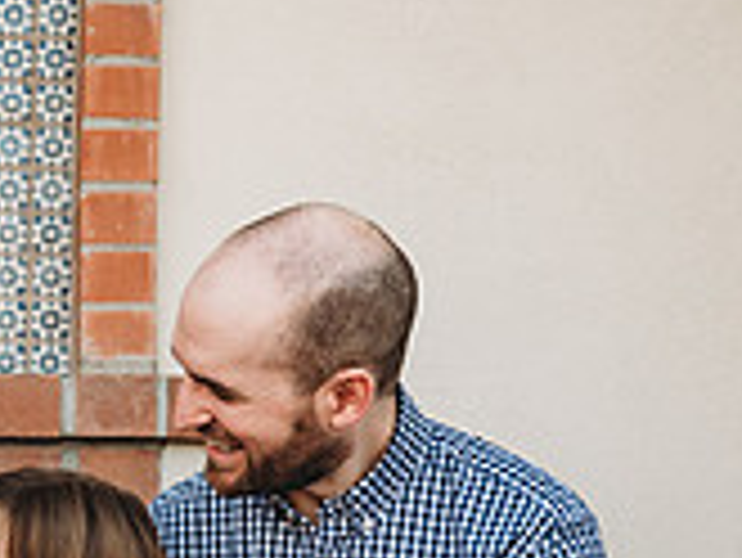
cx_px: -165
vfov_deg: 11.9
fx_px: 2617
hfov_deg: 15.5
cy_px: 654
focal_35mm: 122
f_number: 3.5
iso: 1000
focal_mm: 35
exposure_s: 1/2000
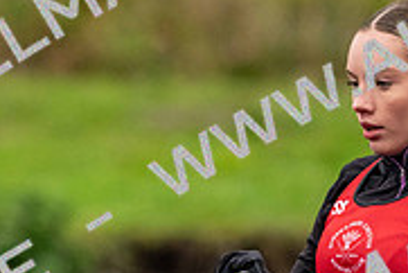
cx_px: -16
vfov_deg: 1.1
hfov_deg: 1.6
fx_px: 14518
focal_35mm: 1280
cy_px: 234
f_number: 4.5
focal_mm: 400
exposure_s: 1/2000
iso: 3600
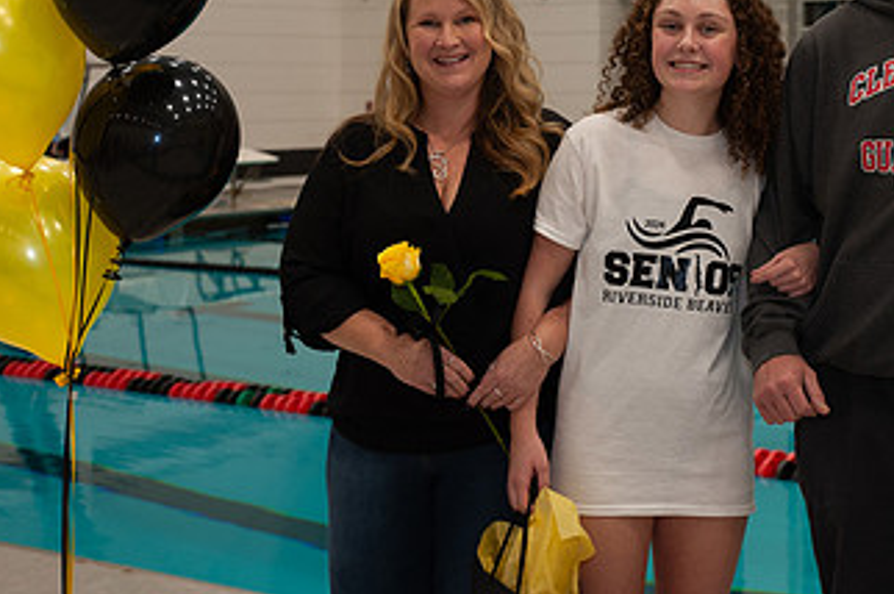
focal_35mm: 72
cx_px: 747
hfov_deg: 27.4
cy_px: 64
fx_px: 1786
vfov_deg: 18.6
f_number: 5
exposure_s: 1/60
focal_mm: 40
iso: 400
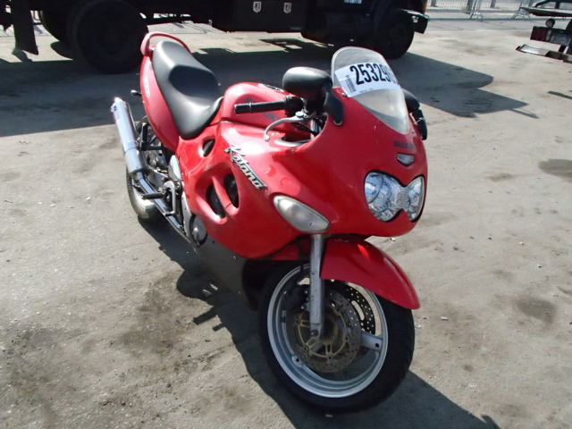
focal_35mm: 28
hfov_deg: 63.4
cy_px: 214
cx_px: 286
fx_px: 463
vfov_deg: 49.7
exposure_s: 1/800
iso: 1600
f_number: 11
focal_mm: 5
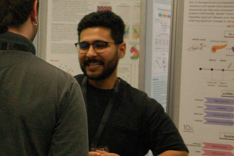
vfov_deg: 11.3
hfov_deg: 16.6
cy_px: 73
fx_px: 788
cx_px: 16
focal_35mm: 121
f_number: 5
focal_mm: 31
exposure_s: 1/125
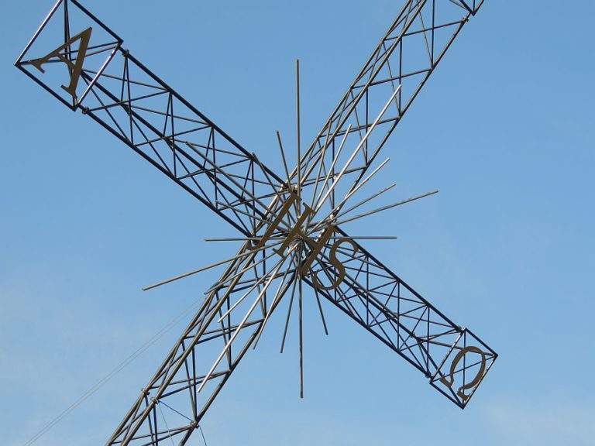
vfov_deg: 16.4
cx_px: 298
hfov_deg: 21.8
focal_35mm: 90
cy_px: 223
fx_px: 1547
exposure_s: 1/400
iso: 100
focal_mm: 16
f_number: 4.1
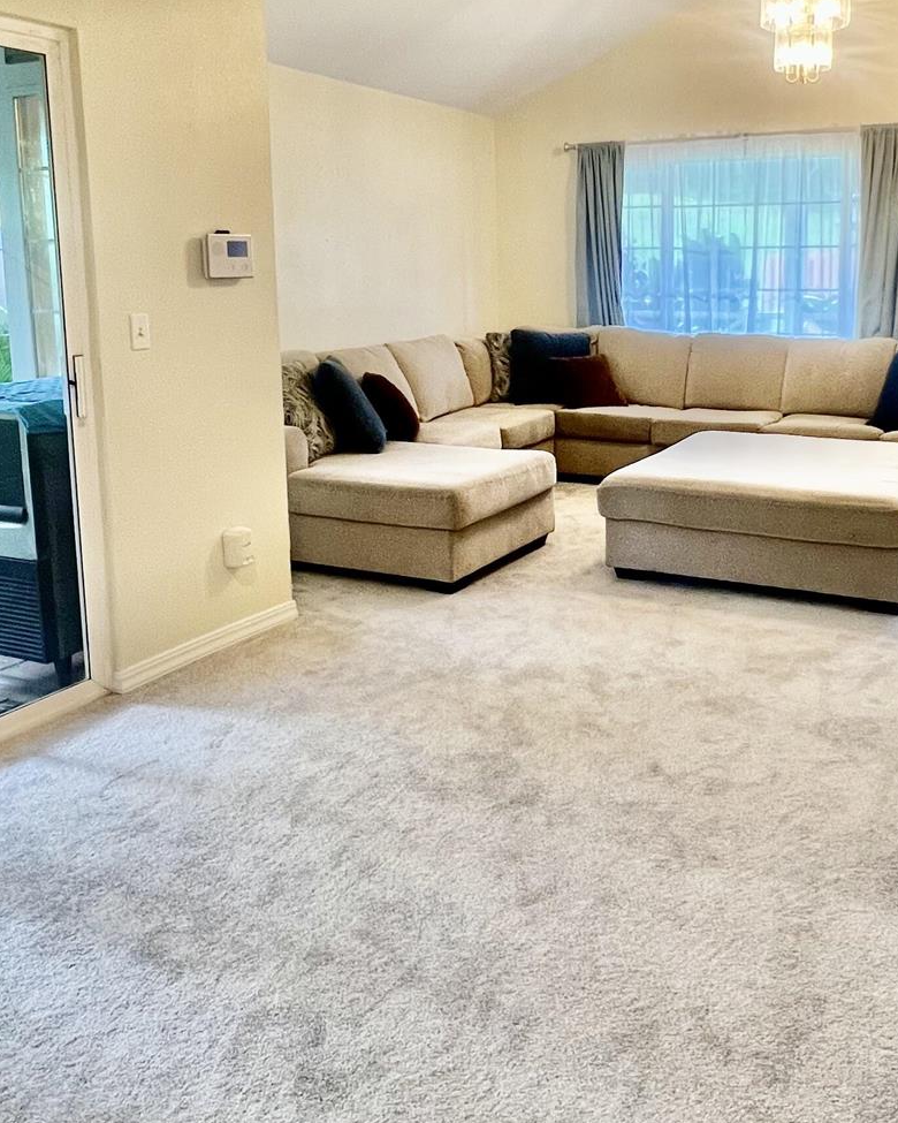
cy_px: 417
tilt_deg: -7.1
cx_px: 583
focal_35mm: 30
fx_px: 997
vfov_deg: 58.0
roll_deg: +0.7
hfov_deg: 47.9
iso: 160
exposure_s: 1/60
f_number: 1.8
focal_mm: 1.57
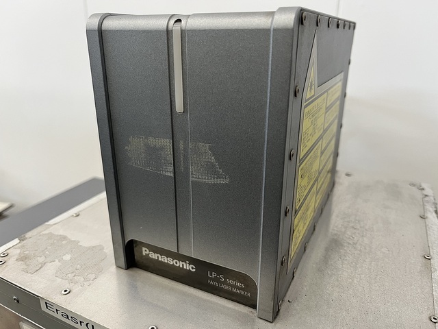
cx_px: 219
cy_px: 164
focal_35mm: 26
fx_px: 329
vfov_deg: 53.1
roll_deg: -0.4
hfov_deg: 67.3
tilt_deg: -20.5
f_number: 1.6
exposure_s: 1/88
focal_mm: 5.1
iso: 125
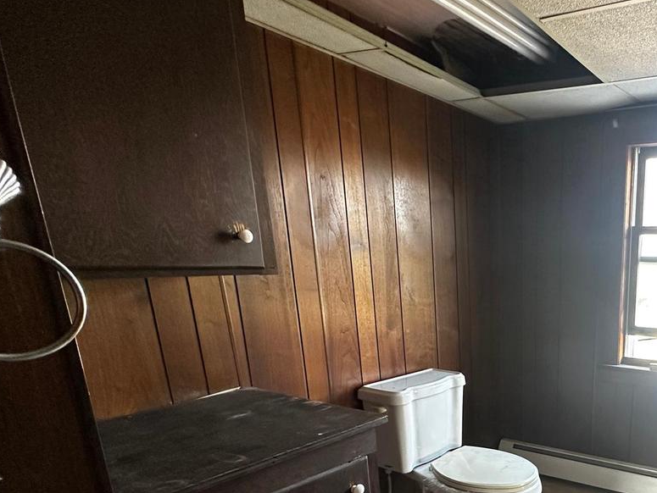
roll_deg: -0.6
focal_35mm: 26
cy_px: 396
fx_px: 494
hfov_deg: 59.0
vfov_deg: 49.9
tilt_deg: -14.6
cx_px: 571
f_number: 2.2
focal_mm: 2.22
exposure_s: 1/60
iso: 400
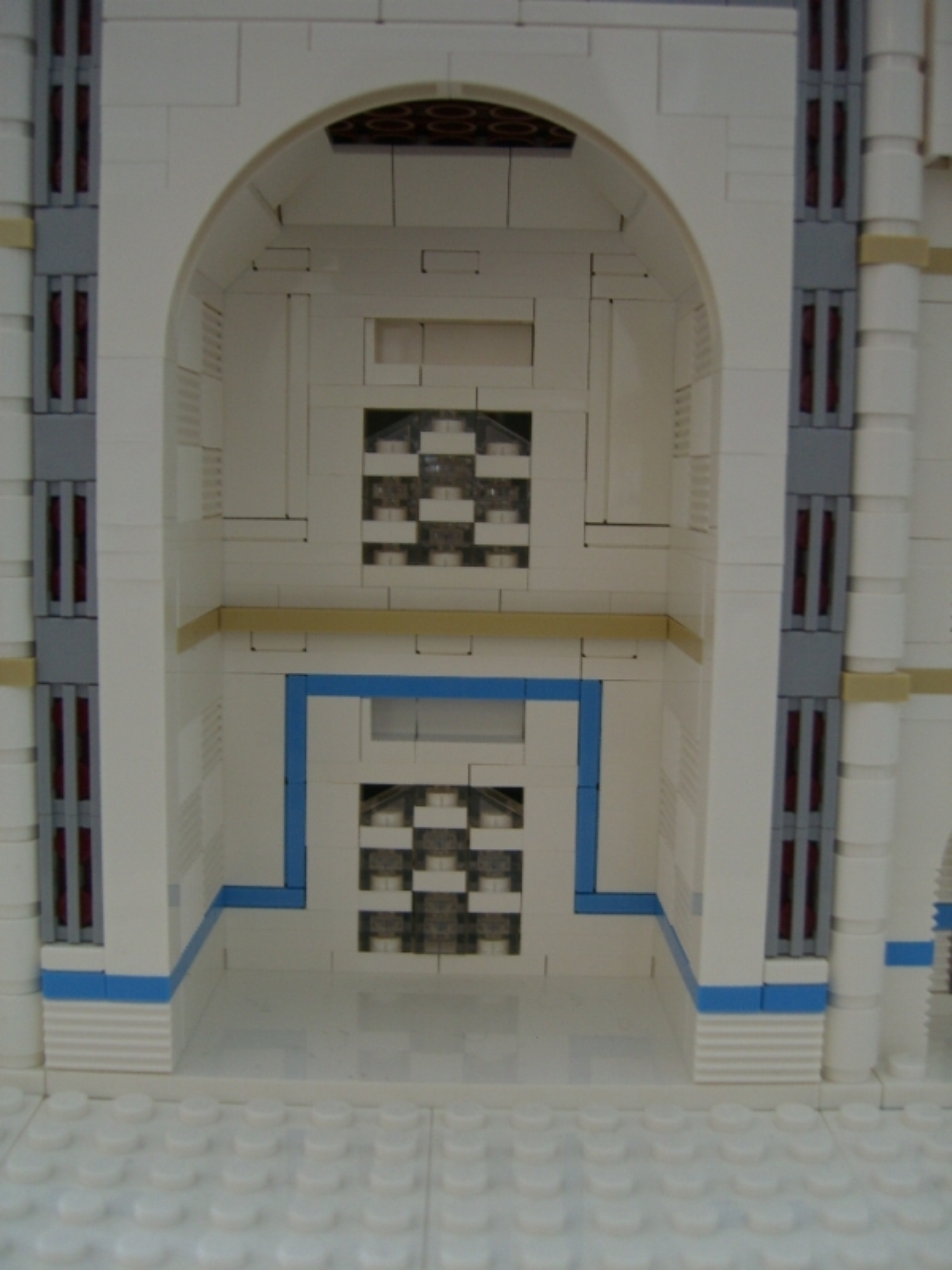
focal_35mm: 38
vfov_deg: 49.0
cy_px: 635
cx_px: 476
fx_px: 1393
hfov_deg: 37.7
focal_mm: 7.9
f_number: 2.8
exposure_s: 1/10
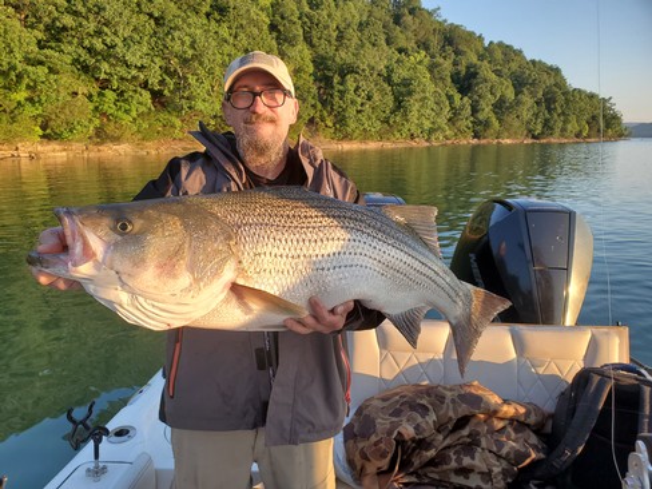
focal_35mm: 26
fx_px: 490
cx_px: 326
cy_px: 244
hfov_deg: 67.3
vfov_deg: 53.1
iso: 50
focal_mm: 4.3
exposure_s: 1/271
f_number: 2.4
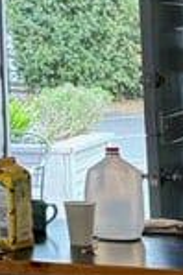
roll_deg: +1.8
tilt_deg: +5.5
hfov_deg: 7.8
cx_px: -189
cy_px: -72
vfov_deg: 11.9
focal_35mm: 168
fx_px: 1284
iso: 80
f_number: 1.78
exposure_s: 1/120
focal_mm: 6.86
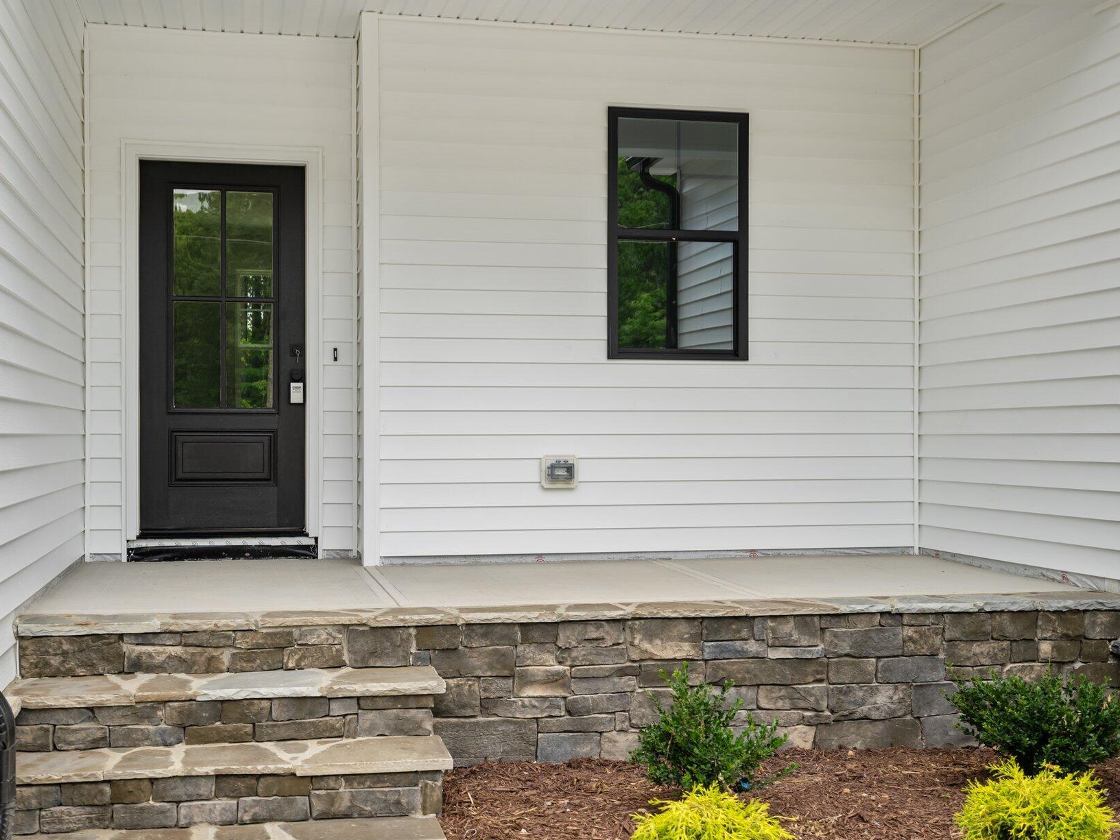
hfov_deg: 45.7
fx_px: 1327
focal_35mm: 41
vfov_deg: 35.1
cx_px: 508
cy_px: 443
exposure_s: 1/200
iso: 250
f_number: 4.5
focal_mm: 34
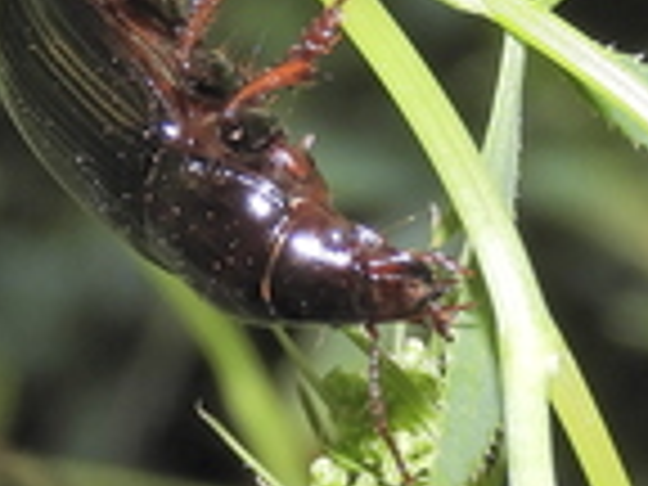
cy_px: 414
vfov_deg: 3.6
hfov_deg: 4.8
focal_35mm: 414
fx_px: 7750
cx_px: 452
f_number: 4.5
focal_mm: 12.5
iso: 100
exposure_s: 1/400
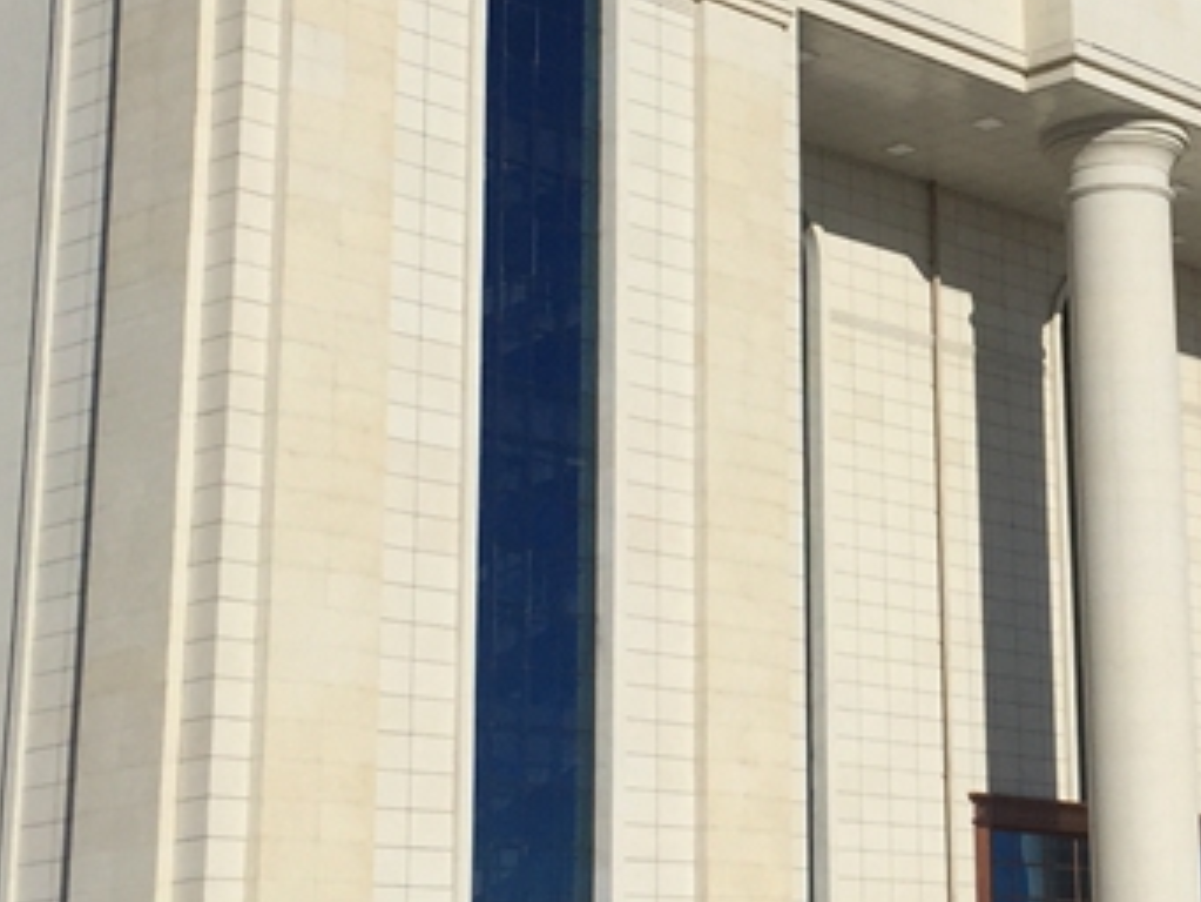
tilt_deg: +16.4
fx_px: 3020
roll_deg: +4.8
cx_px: 1120
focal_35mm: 87
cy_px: 218
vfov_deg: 16.9
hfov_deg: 21.9
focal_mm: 4.15
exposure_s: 1/4950
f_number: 2.2
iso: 32
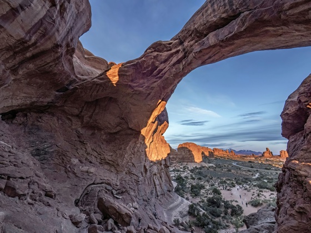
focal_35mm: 14
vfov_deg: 85.7
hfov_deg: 102.1
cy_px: 116
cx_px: 156
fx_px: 126
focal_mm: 7
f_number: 6.3
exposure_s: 1/100
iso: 2000
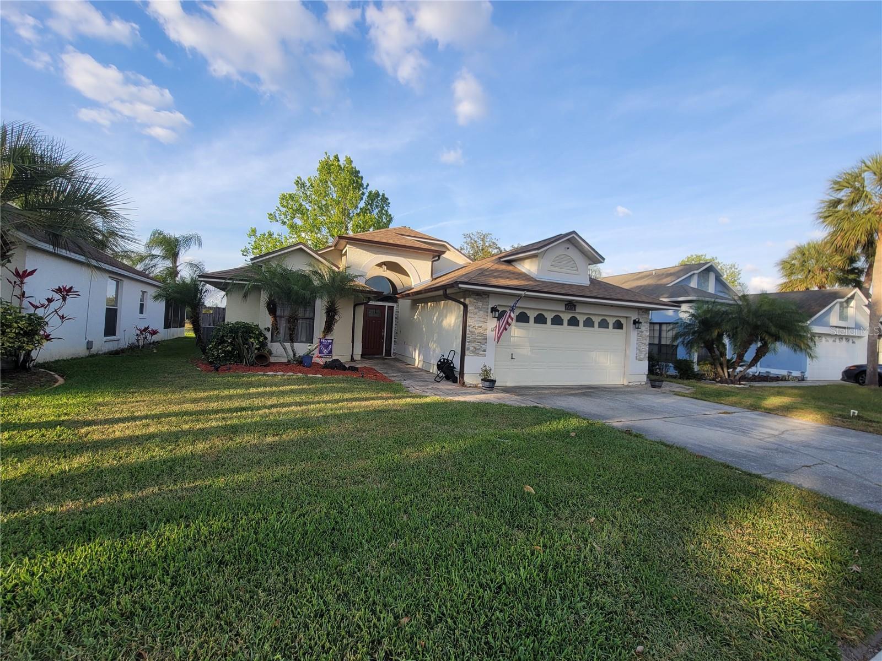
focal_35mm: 13
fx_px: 331
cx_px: 441
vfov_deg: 89.9
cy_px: 330
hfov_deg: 106.2
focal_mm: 2.2
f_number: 2.2
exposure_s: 1/686
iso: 64
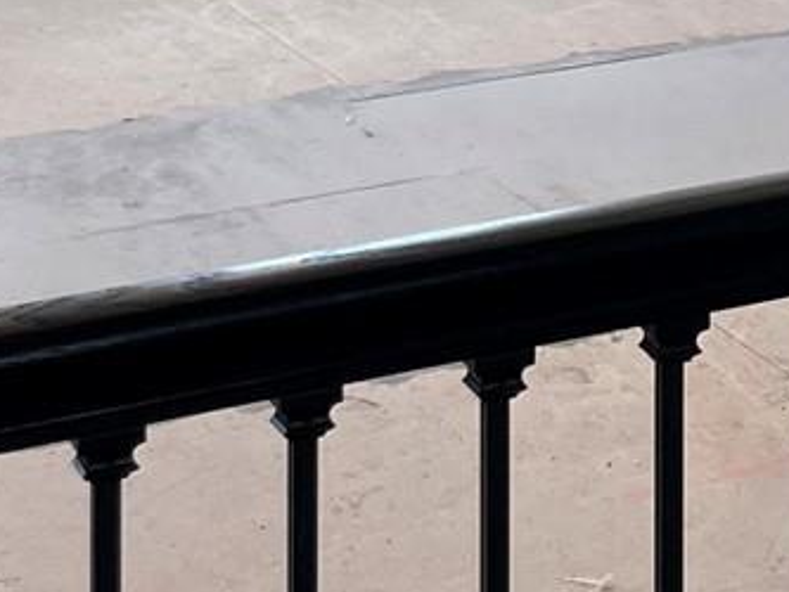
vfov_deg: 11.0
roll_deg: -0.4
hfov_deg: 15.1
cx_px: 1009
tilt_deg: -2.7
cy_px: -488
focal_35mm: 125
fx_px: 2850
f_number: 1.6
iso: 50
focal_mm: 4.2
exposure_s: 1/120
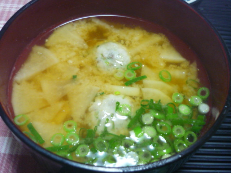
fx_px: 280
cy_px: 86
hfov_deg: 44.8
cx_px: 116
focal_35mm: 42
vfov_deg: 34.3
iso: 320
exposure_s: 1/30
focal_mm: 5.5
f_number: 2.8
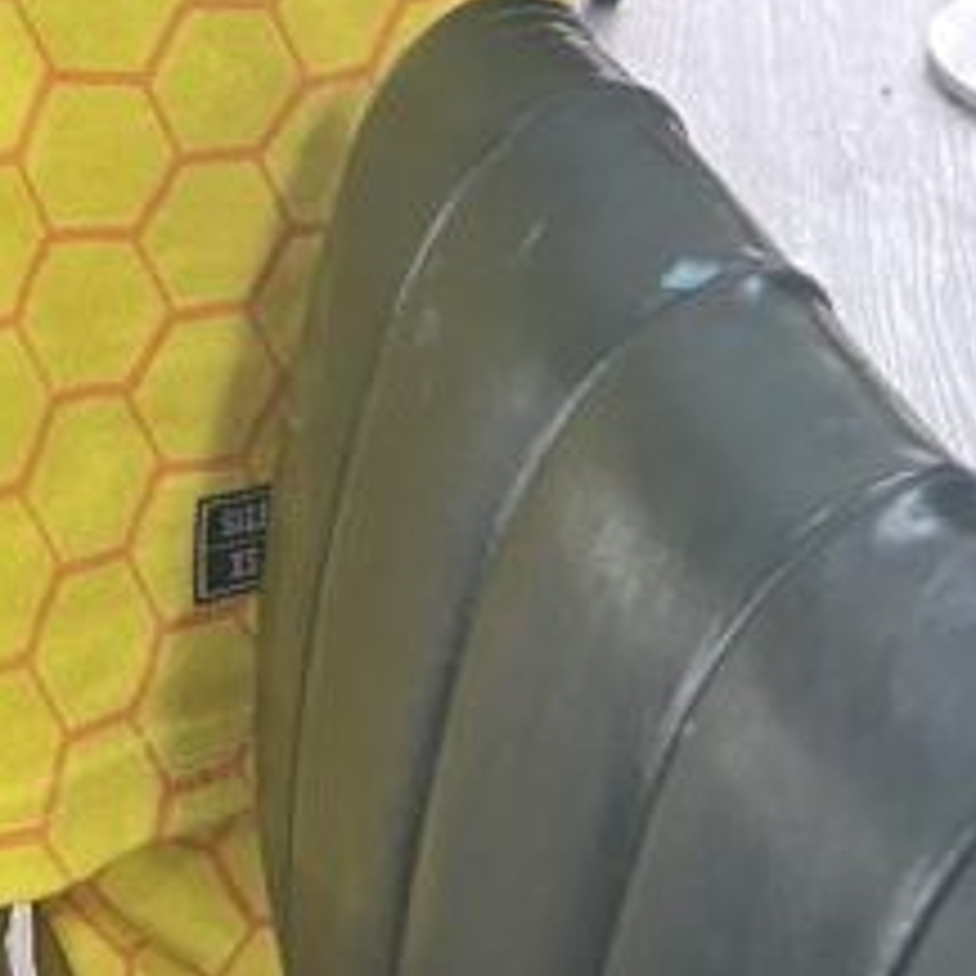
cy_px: -1075
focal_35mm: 106
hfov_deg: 15.6
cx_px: -279
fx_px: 3381
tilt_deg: -5.6
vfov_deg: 13.6
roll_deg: +1.9
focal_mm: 5.7
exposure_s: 1/50
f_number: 1.5
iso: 80
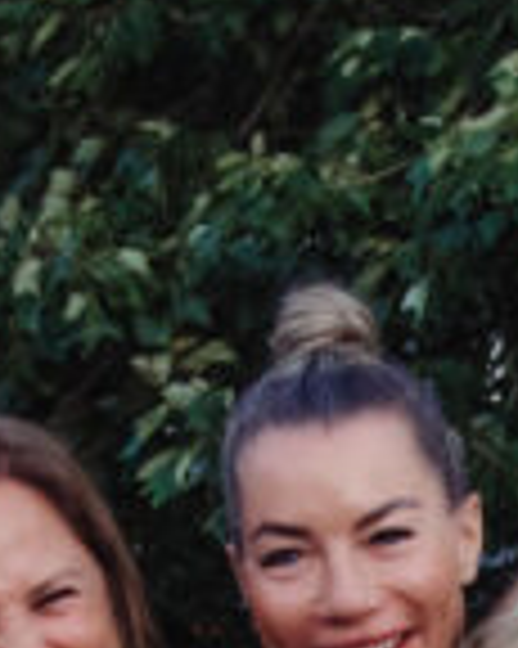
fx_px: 3760
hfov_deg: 7.7
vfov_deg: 9.3
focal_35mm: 196
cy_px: 1270
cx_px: 766
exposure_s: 1/320
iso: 640
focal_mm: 24
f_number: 4
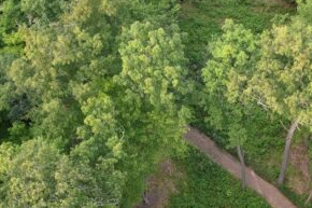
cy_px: 197
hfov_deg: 22.2
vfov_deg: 14.8
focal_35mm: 91
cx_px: 231
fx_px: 788
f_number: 2.8
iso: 100
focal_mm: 8.38
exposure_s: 1/50
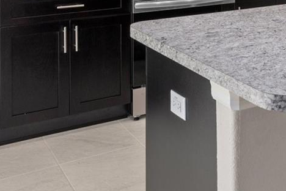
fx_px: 530
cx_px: 283
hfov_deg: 28.4
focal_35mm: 67
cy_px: -73
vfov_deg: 18.6
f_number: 8
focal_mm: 13
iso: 320
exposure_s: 1/2
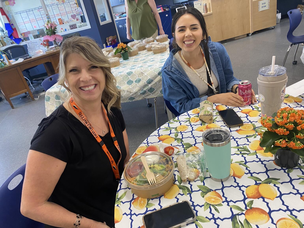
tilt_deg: -28.0
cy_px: 114
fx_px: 228
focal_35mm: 26
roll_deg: +13.1
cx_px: 152
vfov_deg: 53.1
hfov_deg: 67.3
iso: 100
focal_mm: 4.25
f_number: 1.8
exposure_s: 1/50
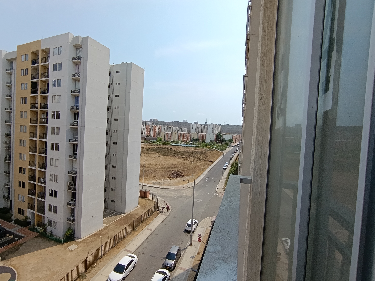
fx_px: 184
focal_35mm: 17
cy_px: 144
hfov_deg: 91.0
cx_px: 178
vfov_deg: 74.7
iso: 50
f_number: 2.2
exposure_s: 1/1235
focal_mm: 1.65
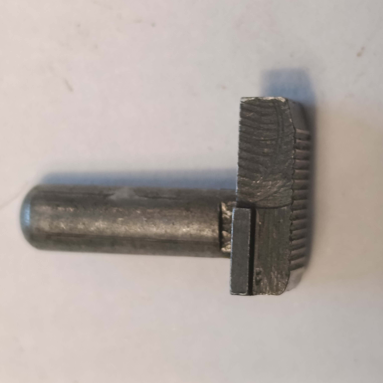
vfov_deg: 16.0
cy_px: 193
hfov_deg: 16.0
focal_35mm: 109
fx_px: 1364
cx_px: 208
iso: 1000
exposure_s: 1/50
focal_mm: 6.14
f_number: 1.6
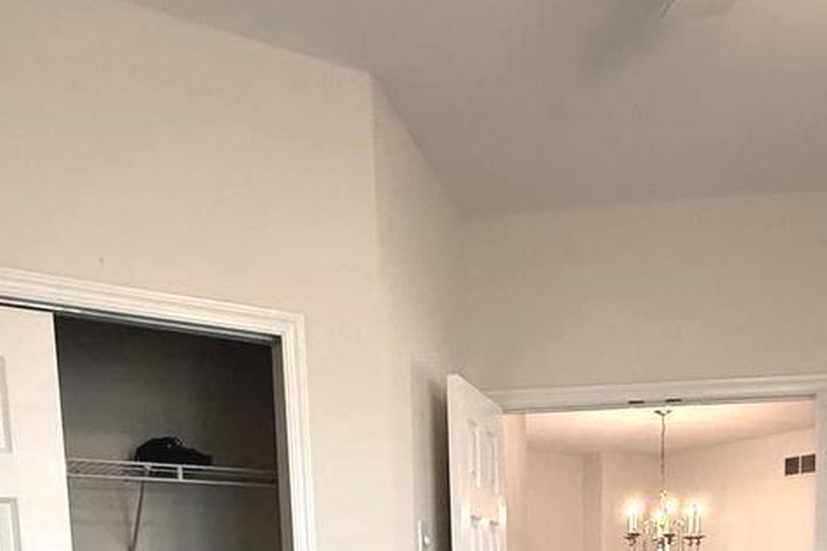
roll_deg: +1.1
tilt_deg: -7.6
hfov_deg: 43.8
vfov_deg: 25.8
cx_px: 563
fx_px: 1011
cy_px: 733
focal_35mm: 44
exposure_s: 1/120
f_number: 2.2
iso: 250
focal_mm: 2.22
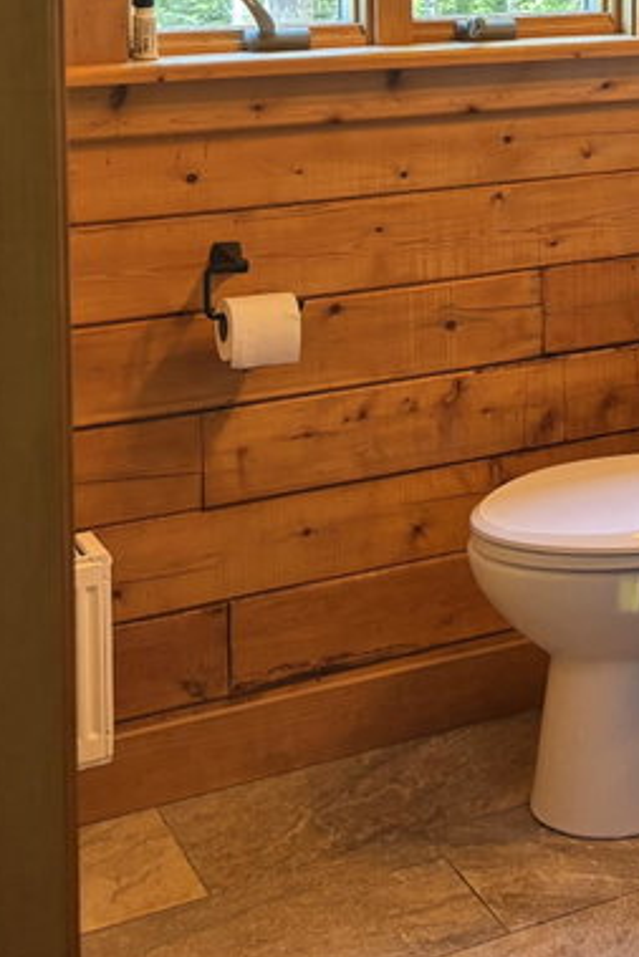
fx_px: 1942
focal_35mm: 73
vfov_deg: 26.2
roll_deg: -0.8
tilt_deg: -5.4
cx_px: 914
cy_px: -3
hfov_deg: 17.1
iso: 100
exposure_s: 1/60
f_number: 1.6
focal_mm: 5.96
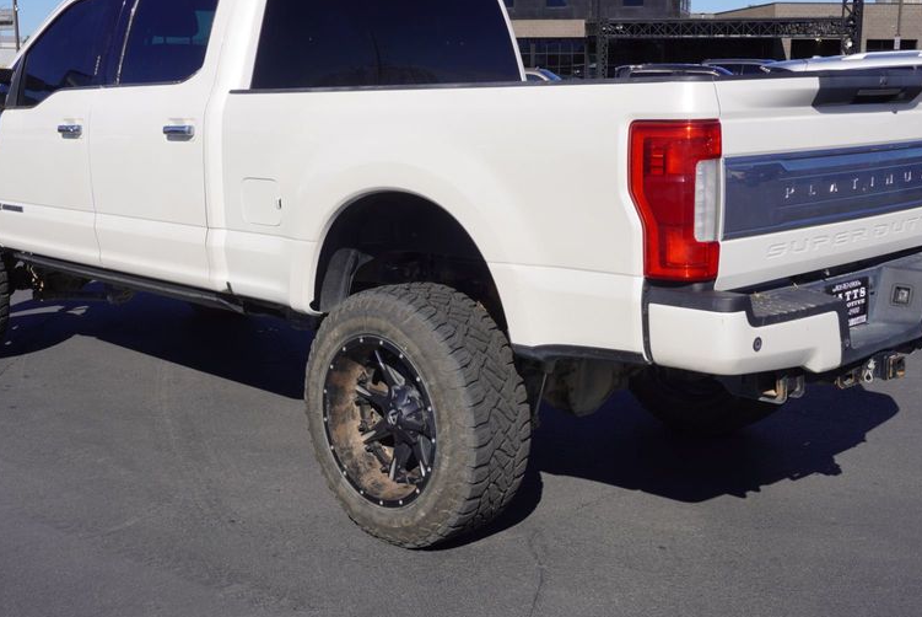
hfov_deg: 43.5
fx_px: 1153
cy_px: 259
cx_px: 417
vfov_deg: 29.9
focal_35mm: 45
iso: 100
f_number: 10
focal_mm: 22
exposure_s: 1/200
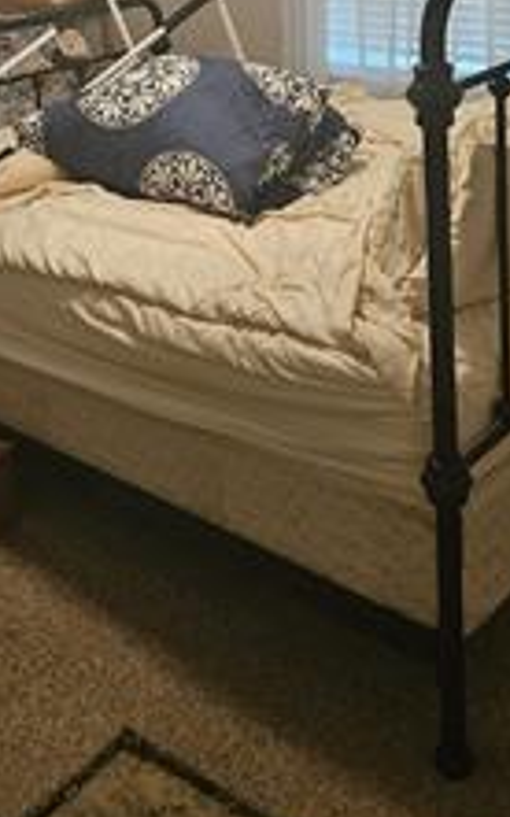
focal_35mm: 53
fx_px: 1179
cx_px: 214
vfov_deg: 35.3
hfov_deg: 24.4
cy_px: 37
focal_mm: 5.4
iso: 640
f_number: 1.8
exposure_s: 1/60
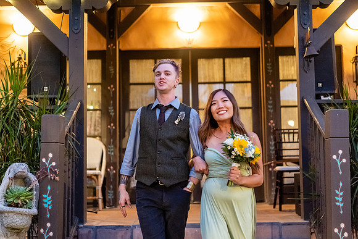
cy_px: 120
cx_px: 179
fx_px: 547
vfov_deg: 24.6
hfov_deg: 36.2
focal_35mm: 55
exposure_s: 1/200
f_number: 1.8
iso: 2500
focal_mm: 55
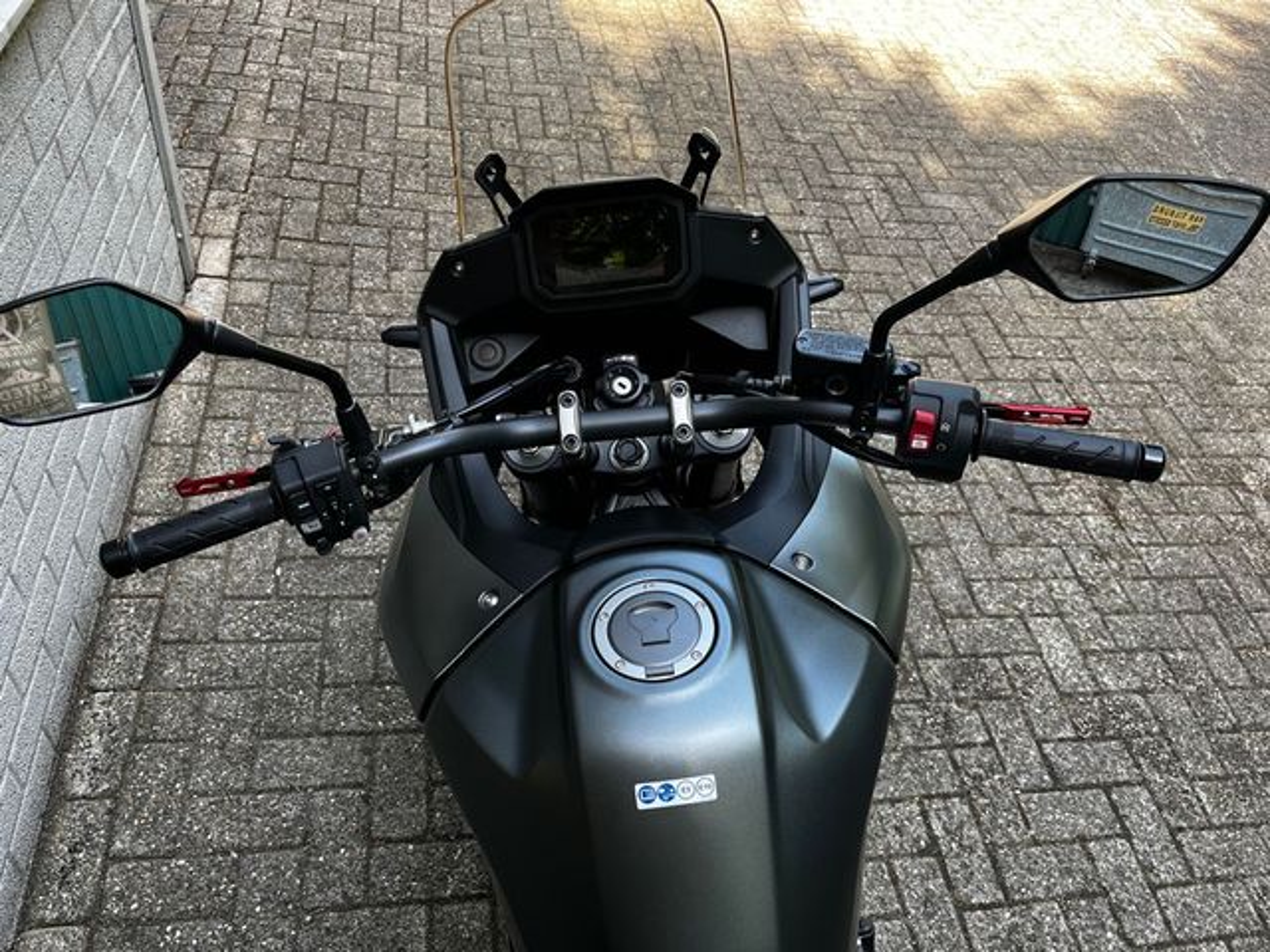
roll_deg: -11.7
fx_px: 954
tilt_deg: -44.2
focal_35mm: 26
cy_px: 476
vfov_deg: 53.1
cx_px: 635
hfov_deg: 67.3
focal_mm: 5.1
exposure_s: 1/126
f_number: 1.6
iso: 32
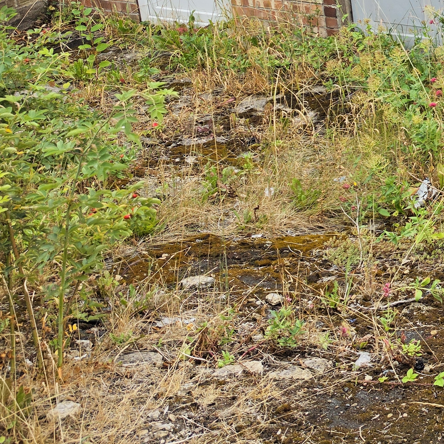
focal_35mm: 63
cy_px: -42
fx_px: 914
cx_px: 667
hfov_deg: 22.4
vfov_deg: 25.4
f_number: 1.4
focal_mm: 6.5
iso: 64
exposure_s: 1/3618
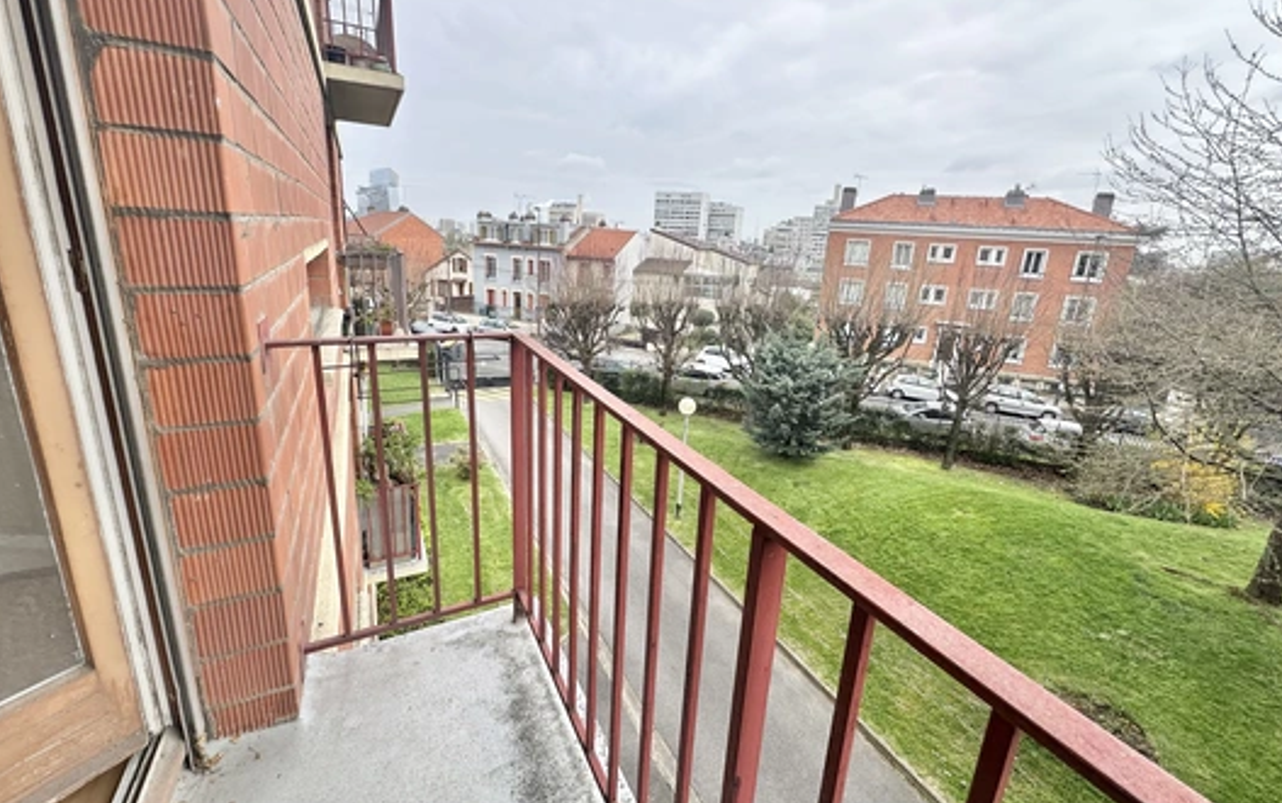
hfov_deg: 101.4
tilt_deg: -13.9
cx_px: 641
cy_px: 372
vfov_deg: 74.8
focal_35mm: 15
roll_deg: -3.4
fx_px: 524
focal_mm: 2.22
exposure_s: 1/518
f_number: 2.2
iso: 40
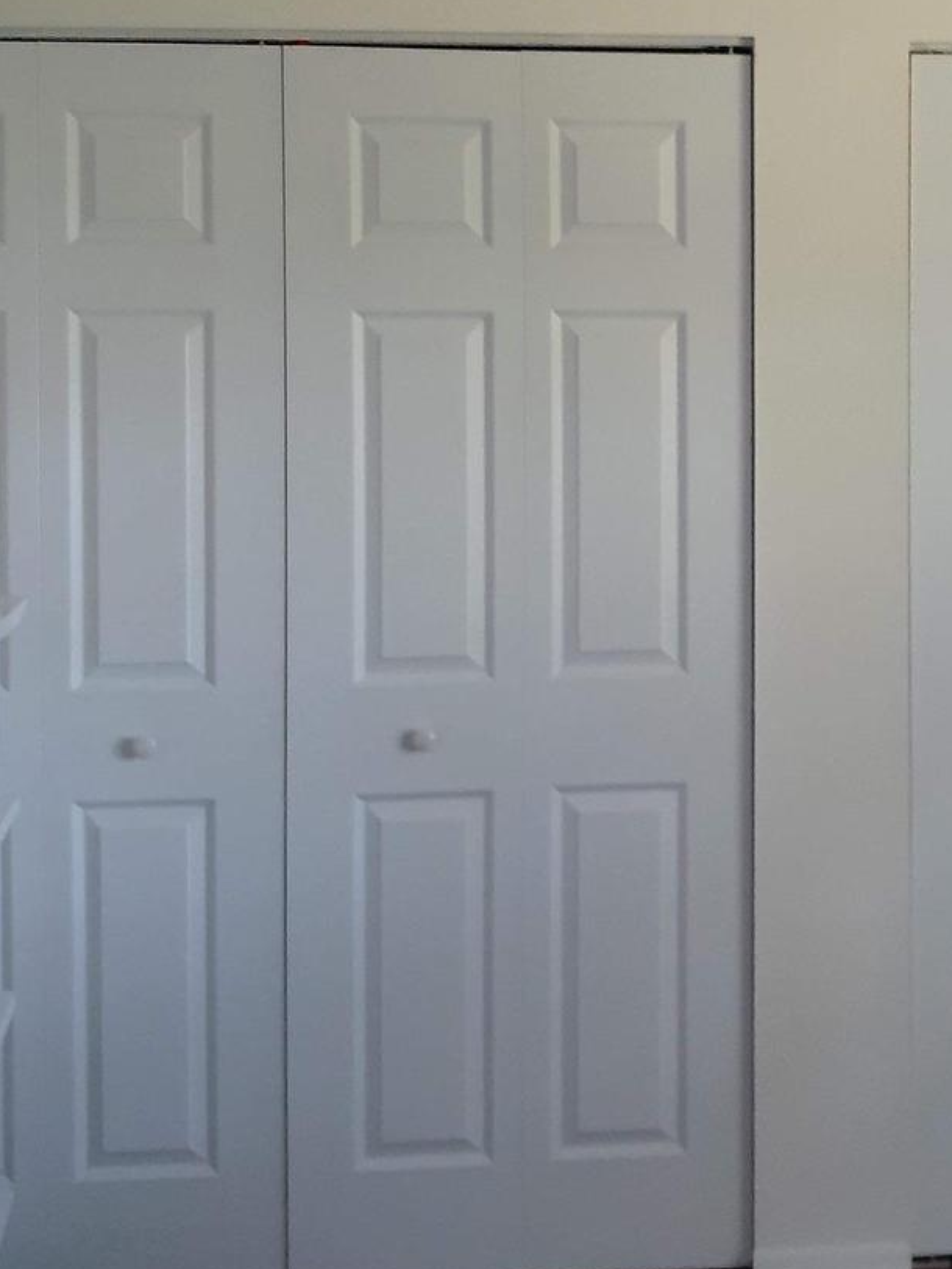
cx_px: 821
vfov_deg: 37.0
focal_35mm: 51
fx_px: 1870
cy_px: 404
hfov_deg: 27.7
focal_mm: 3.6
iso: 400
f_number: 1.9
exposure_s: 1/24
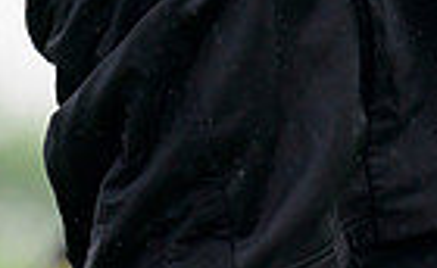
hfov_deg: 1.2
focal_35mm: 1756
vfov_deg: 0.7
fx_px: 20813
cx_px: 86
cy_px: -205
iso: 1600
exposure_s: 1/1600
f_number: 6.3
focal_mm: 400
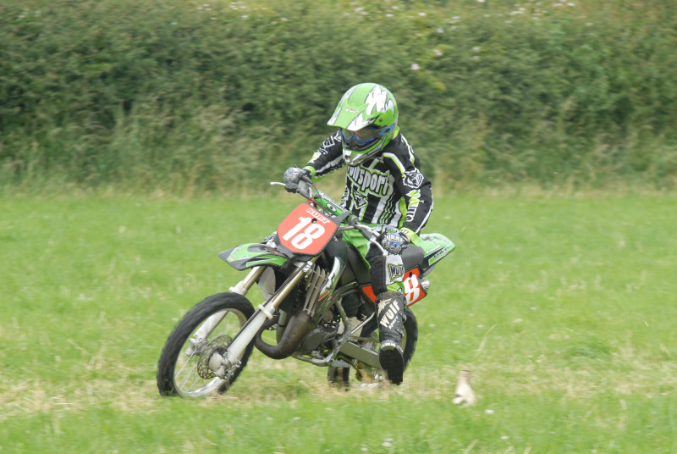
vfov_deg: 4.2
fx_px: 6215
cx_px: 338
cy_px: 227
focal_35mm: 330
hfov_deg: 6.2
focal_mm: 220
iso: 400
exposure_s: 1/320
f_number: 9
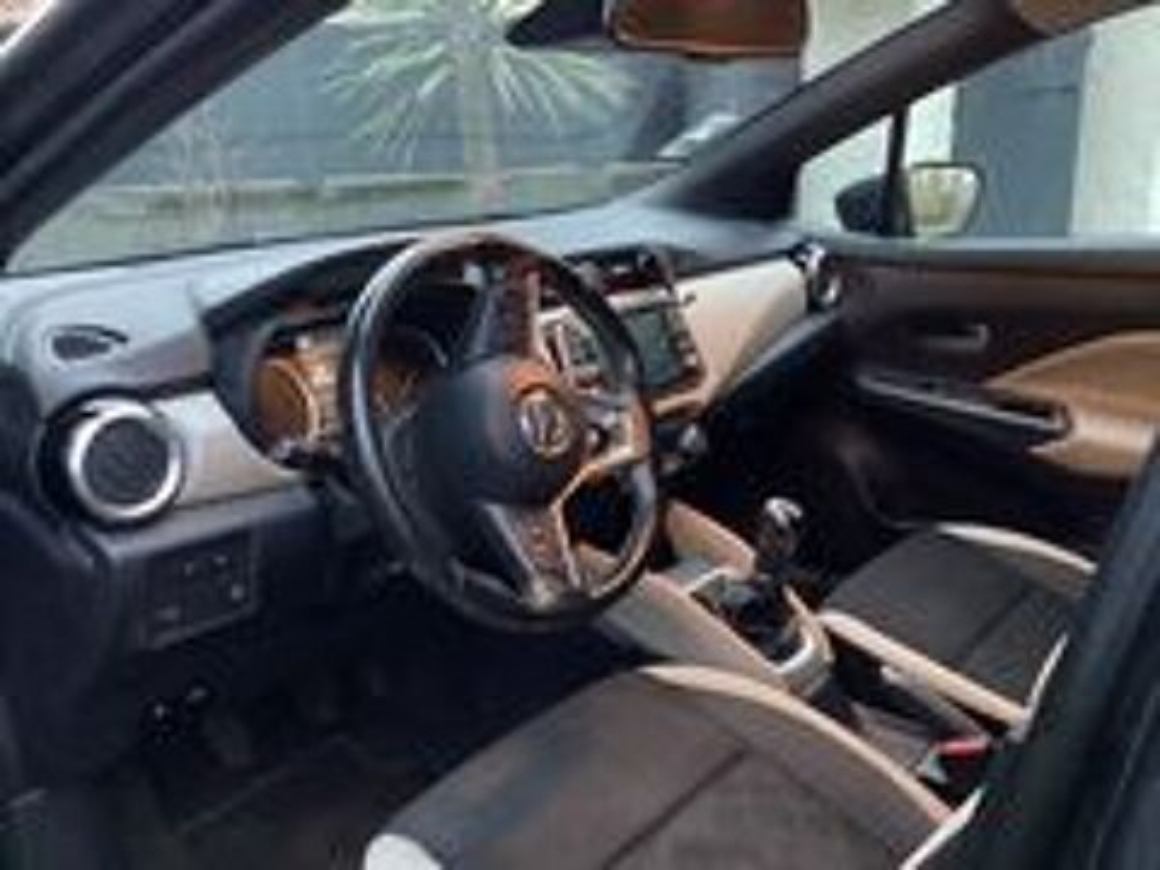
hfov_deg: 58.4
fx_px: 1039
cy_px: 435
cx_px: 580
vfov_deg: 45.4
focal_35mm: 31
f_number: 2.4
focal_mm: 3.3
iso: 640
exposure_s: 1/20
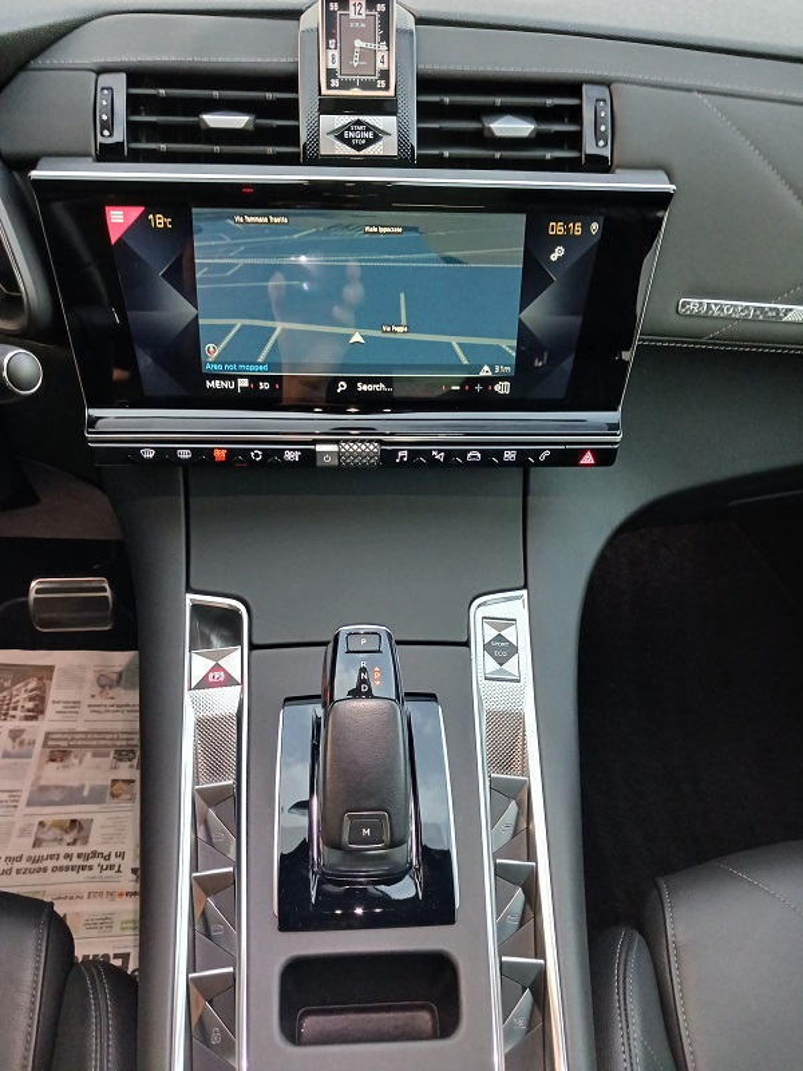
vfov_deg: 65.3
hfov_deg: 51.4
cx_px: 402
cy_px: 536
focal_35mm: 27
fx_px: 835
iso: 250
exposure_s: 1/25
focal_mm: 3.98
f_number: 1.8
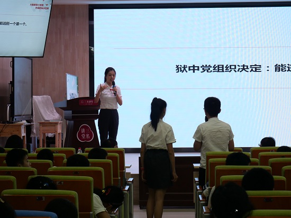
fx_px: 823
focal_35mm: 98
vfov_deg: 15.1
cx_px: 146
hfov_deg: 20.0
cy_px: 109
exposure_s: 1/125
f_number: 6.3
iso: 1000
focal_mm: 49
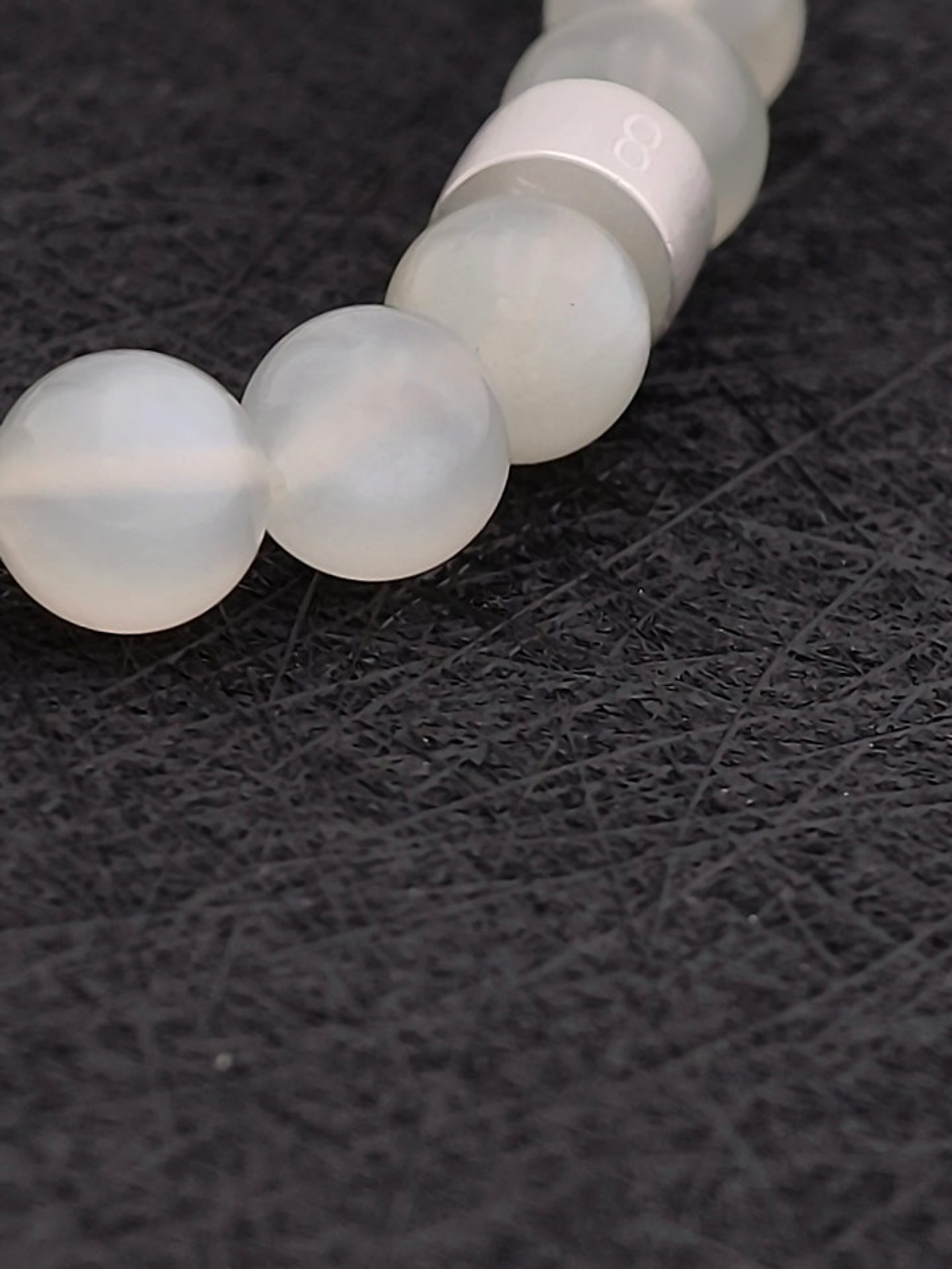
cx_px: 476
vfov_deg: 23.0
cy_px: 634
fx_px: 3117
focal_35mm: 85
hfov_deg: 17.4
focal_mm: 22.48
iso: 200
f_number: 2.67
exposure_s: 1/400
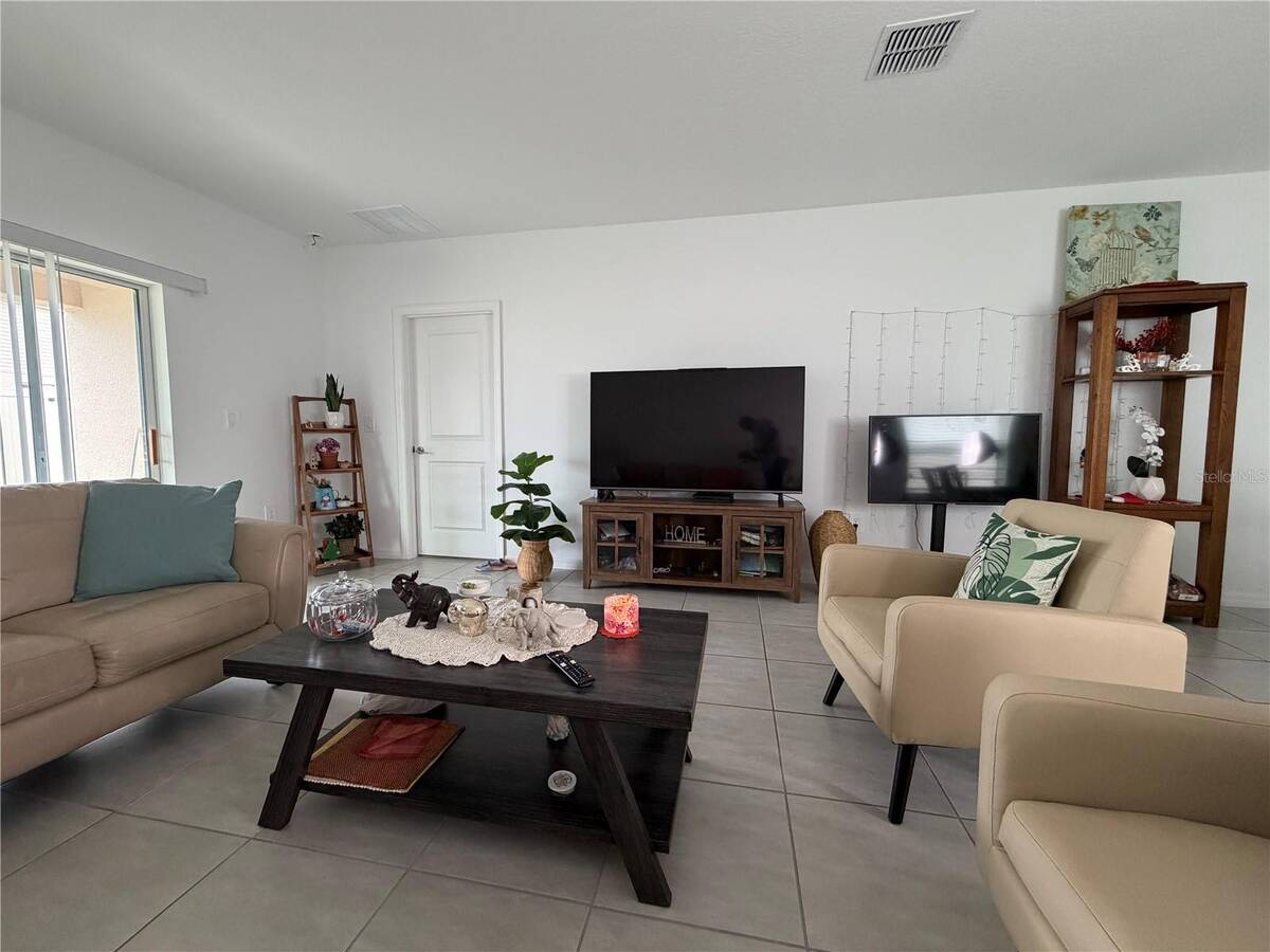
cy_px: 476
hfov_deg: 102.1
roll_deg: -1.2
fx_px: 514
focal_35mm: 14
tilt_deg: -4.4
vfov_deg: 85.7
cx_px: 635
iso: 320
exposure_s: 1/121
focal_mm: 2.22
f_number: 2.2
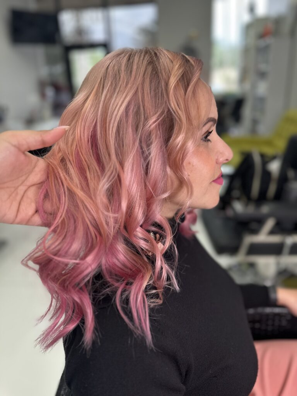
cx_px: 148
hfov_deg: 56.8
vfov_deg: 71.6
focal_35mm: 24
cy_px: 198
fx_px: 275
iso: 125
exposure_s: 1/120
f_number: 1.78
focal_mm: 6.86
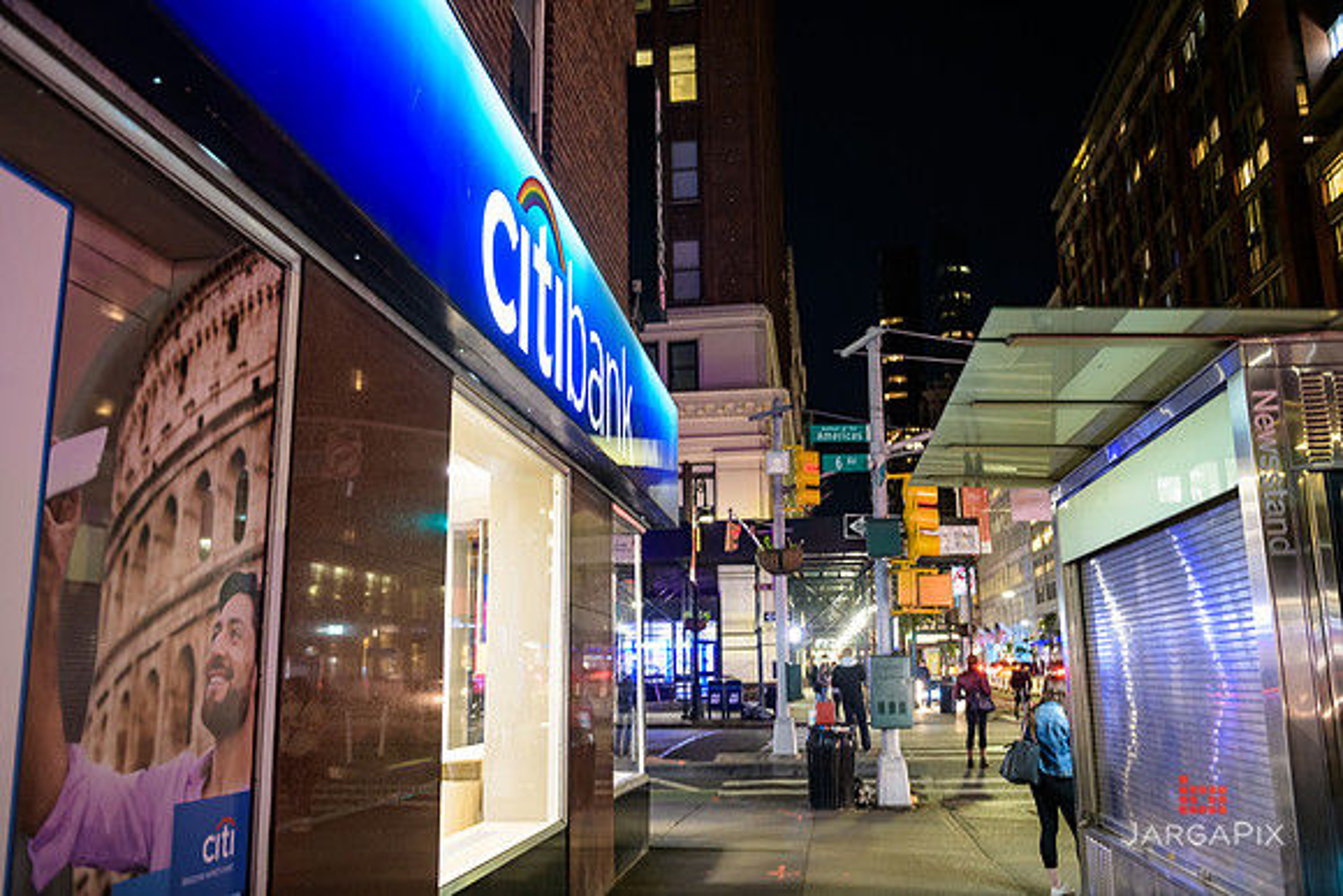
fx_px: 1157
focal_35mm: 31
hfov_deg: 60.3
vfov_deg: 42.3
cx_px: 672
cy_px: 448
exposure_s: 1/13
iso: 1250
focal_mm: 31
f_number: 3.2
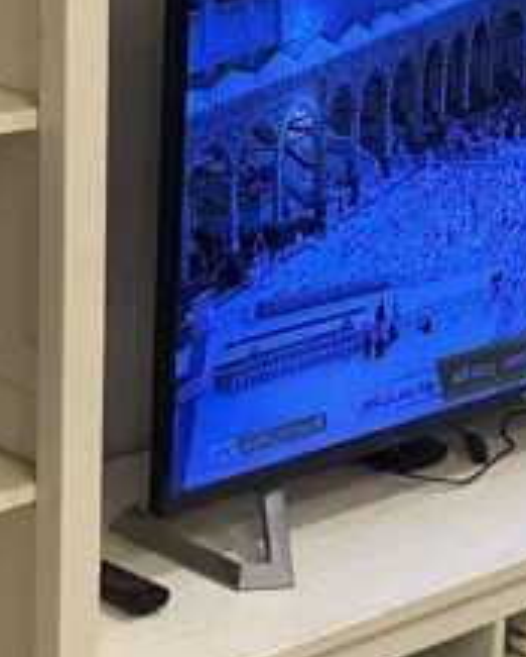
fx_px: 1341
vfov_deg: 27.4
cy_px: 233
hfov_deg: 22.1
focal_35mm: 69
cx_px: 375
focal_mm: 6.86
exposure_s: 1/50
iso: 200
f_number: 1.78
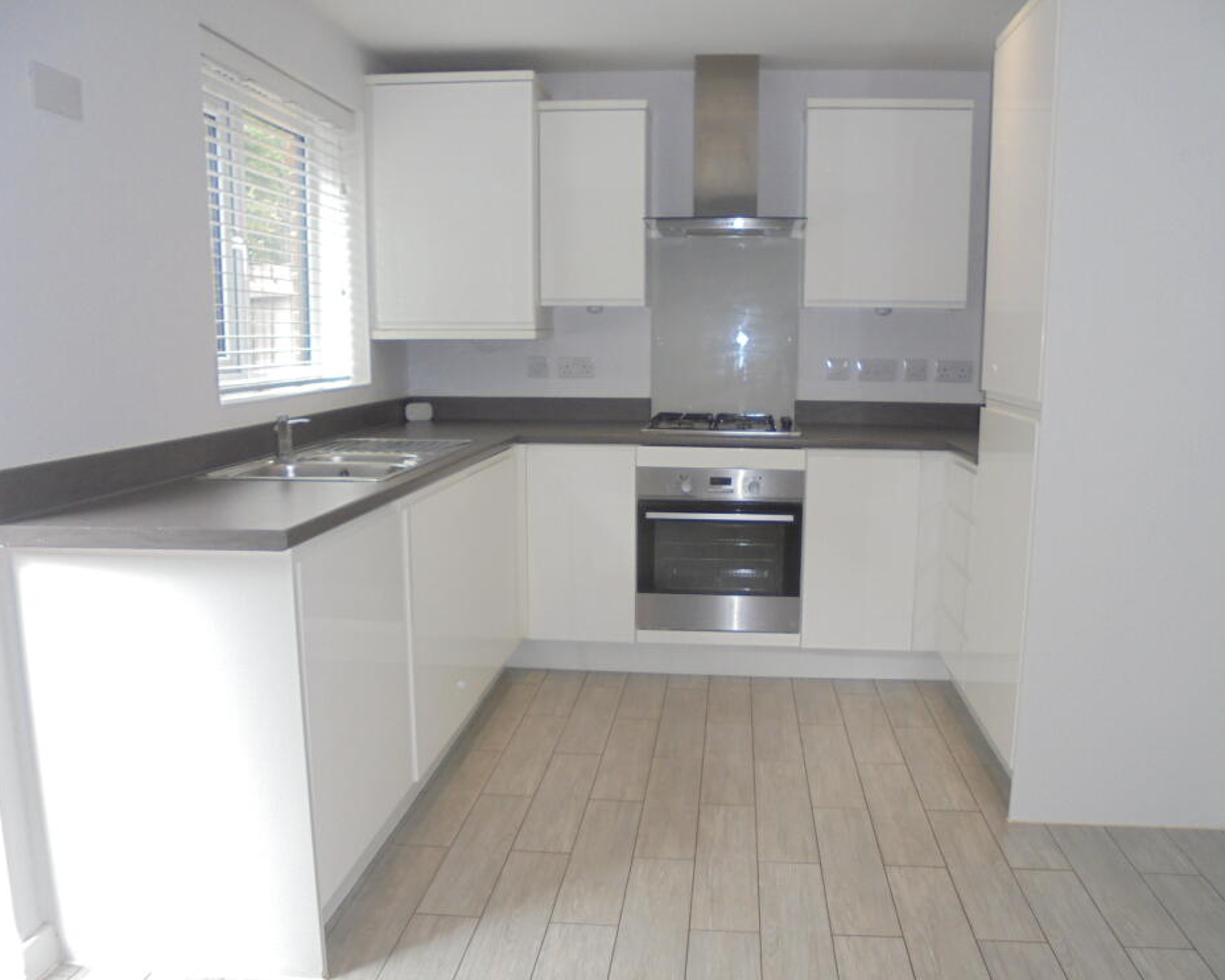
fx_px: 1015
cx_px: 649
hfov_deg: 62.2
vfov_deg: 51.5
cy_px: 494
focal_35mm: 28
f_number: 3.5
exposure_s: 1/40
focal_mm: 4.6
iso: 100
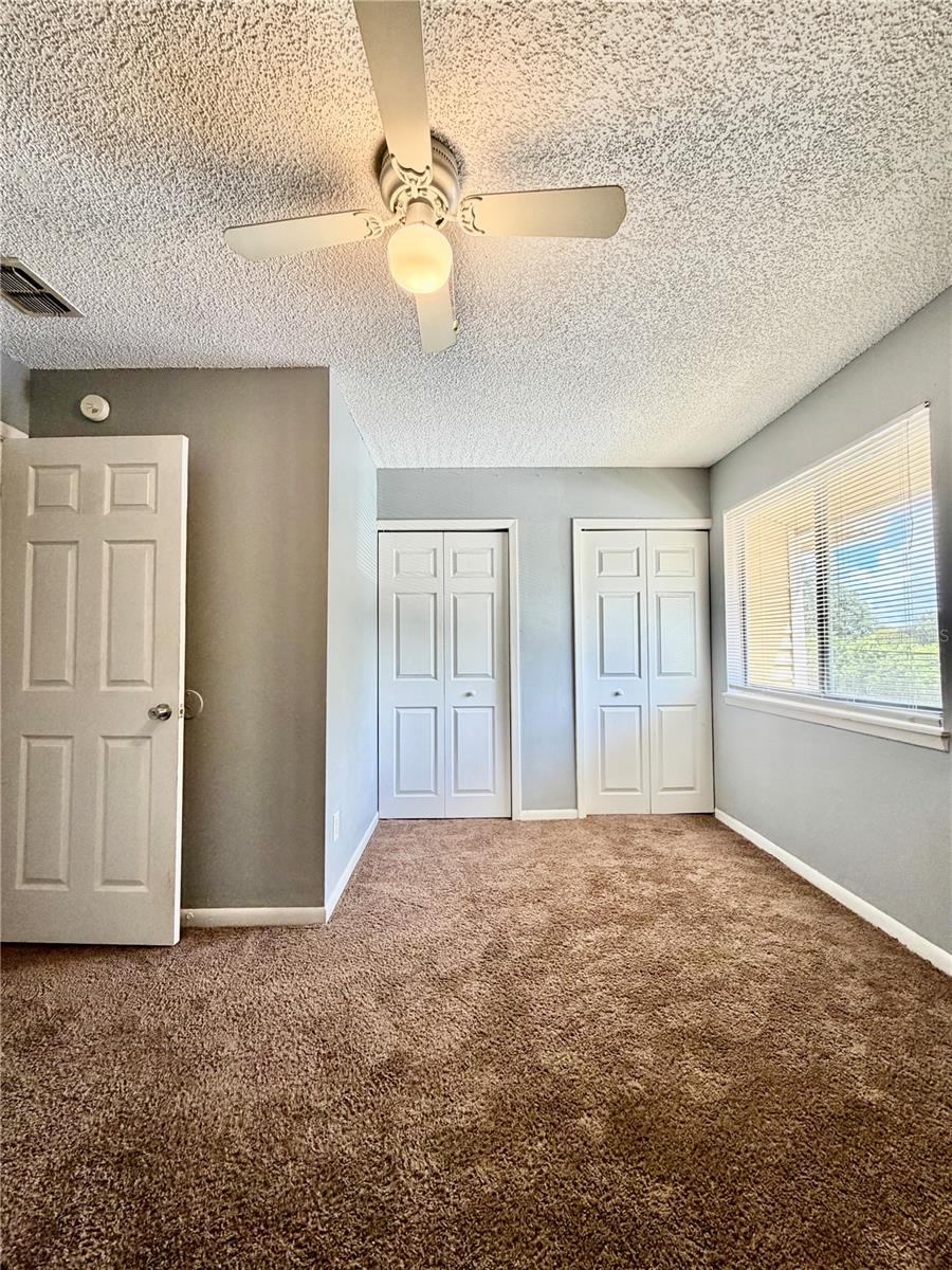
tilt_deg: +2.2
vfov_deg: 102.1
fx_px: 513
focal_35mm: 14
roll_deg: +0.0
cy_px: 635
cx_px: 476
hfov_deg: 85.7
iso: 200
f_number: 2.2
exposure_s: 1/121
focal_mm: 2.22
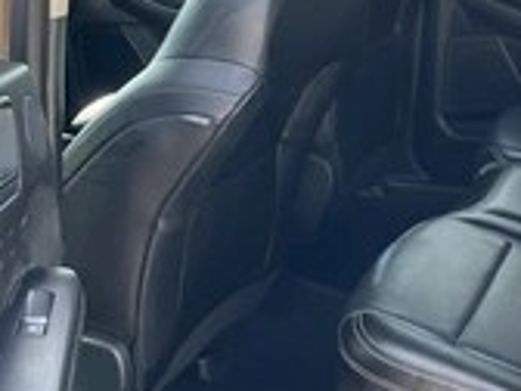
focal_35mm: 69
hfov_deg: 27.8
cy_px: 106
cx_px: 388
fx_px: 1039
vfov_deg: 21.2
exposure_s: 1/122
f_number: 1.8
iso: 32
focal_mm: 3
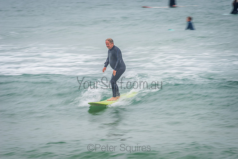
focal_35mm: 500
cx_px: 119
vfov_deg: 2.8
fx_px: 3306
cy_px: 80
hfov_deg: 4.1
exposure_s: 1/20
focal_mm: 500
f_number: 10
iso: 64
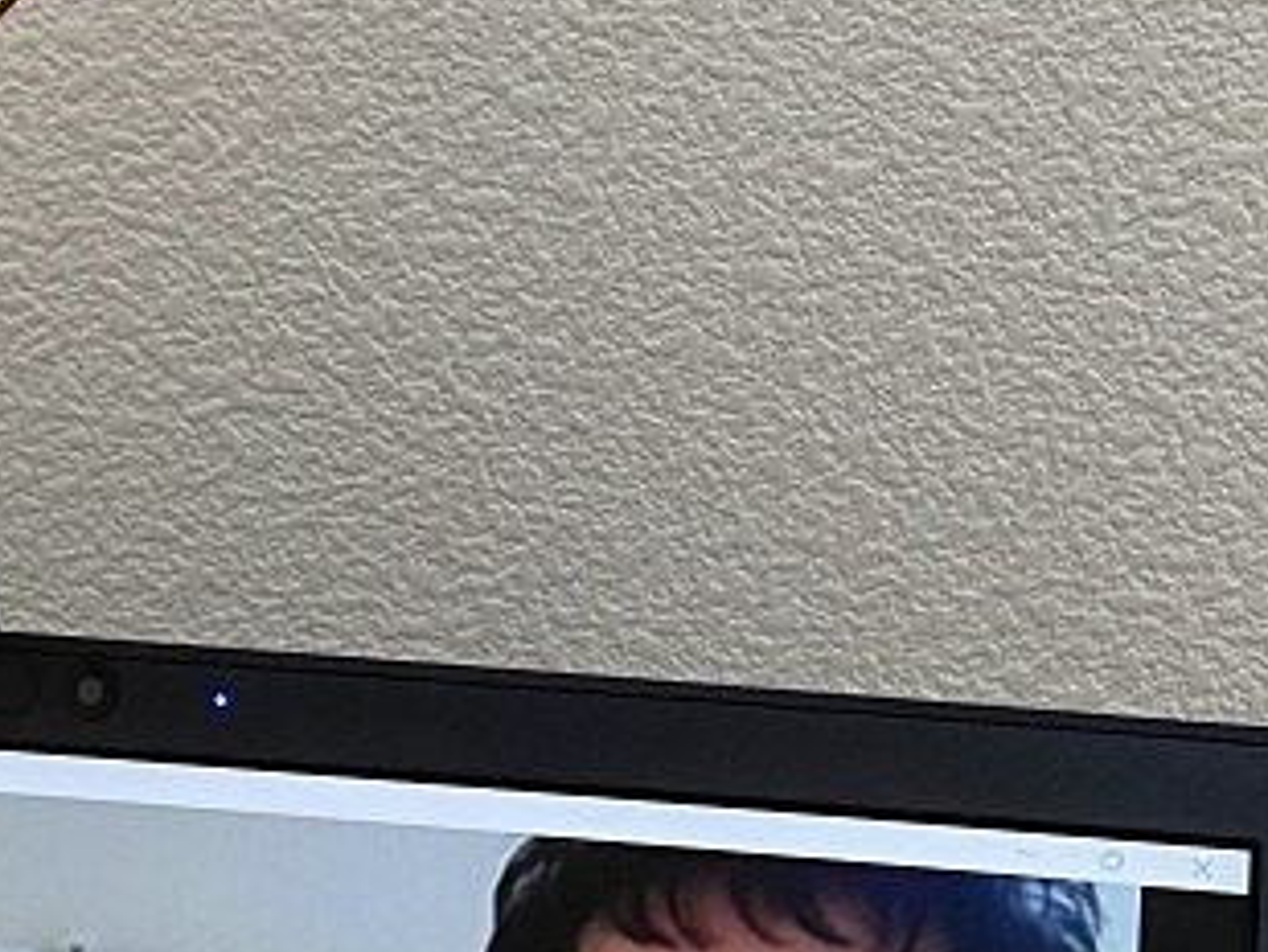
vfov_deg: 14.7
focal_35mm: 101
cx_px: 402
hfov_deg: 19.4
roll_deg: -1.1
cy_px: 509
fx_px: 3701
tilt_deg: -17.3
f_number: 1.8
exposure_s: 1/50
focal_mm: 4.25
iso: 125
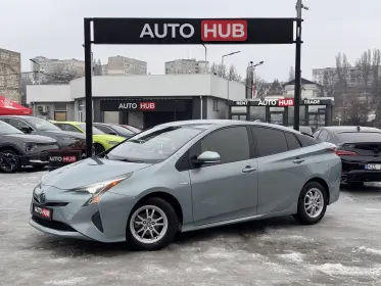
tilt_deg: -2.7
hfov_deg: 39.6
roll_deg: -0.2
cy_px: 143
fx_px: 528
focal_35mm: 48
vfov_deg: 30.3
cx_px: 190
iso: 64
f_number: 1.78
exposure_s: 1/739
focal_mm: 6.76
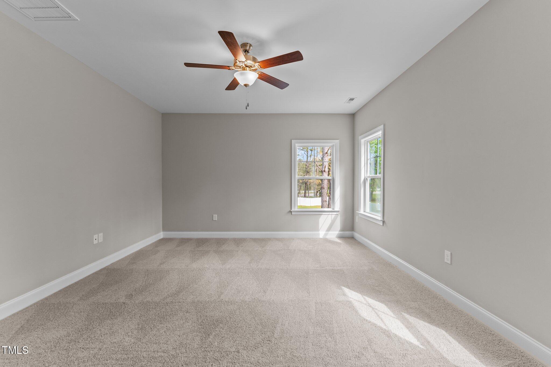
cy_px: 184
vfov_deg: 77.2
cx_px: 276
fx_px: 229
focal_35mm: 15
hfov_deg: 100.4
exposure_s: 1/20
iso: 400
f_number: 6.3
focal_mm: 15
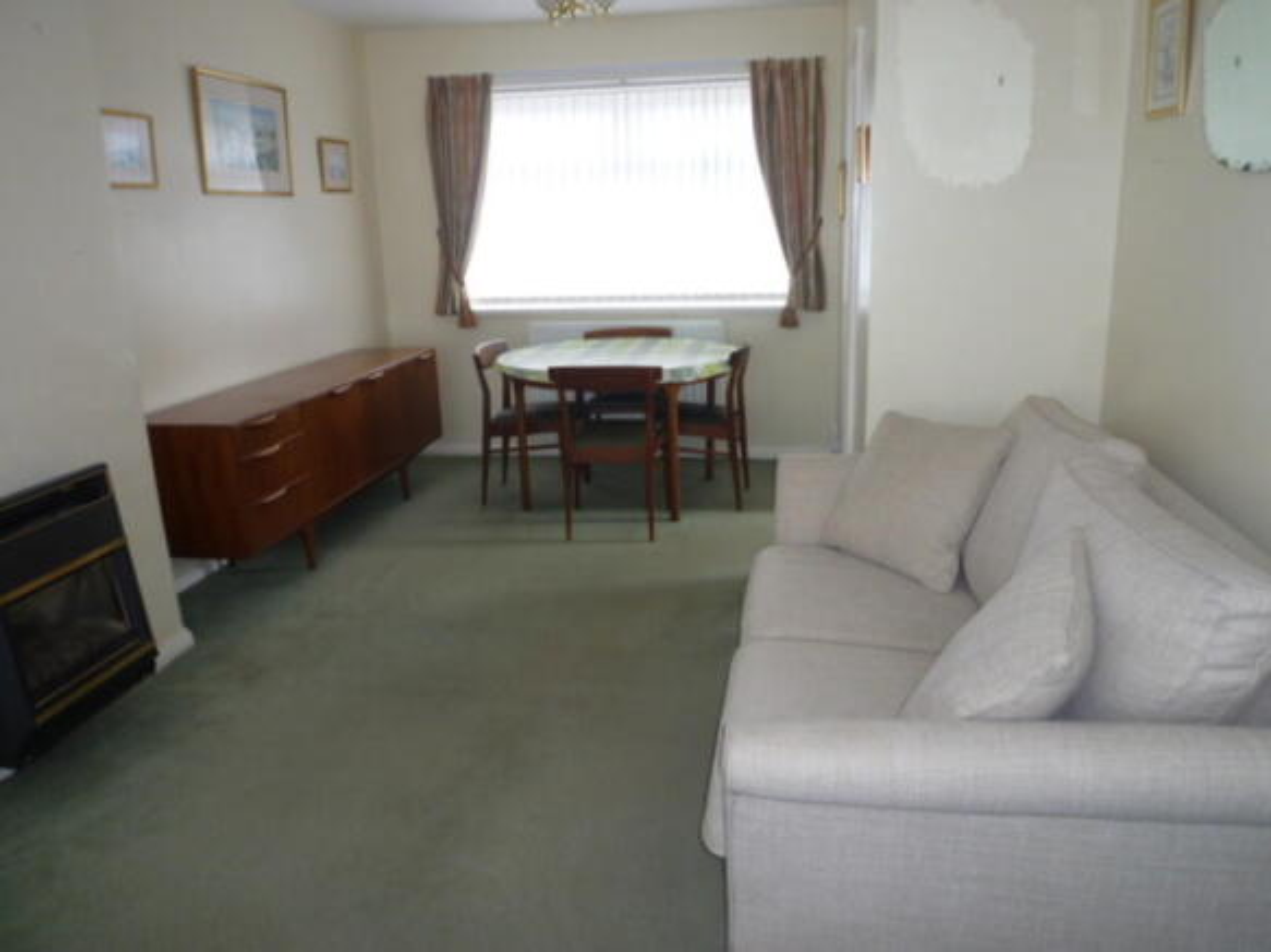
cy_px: 476
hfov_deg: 69.4
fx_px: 918
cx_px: 636
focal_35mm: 25
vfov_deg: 54.9
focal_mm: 4.5
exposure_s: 1/30
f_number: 2.8
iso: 125
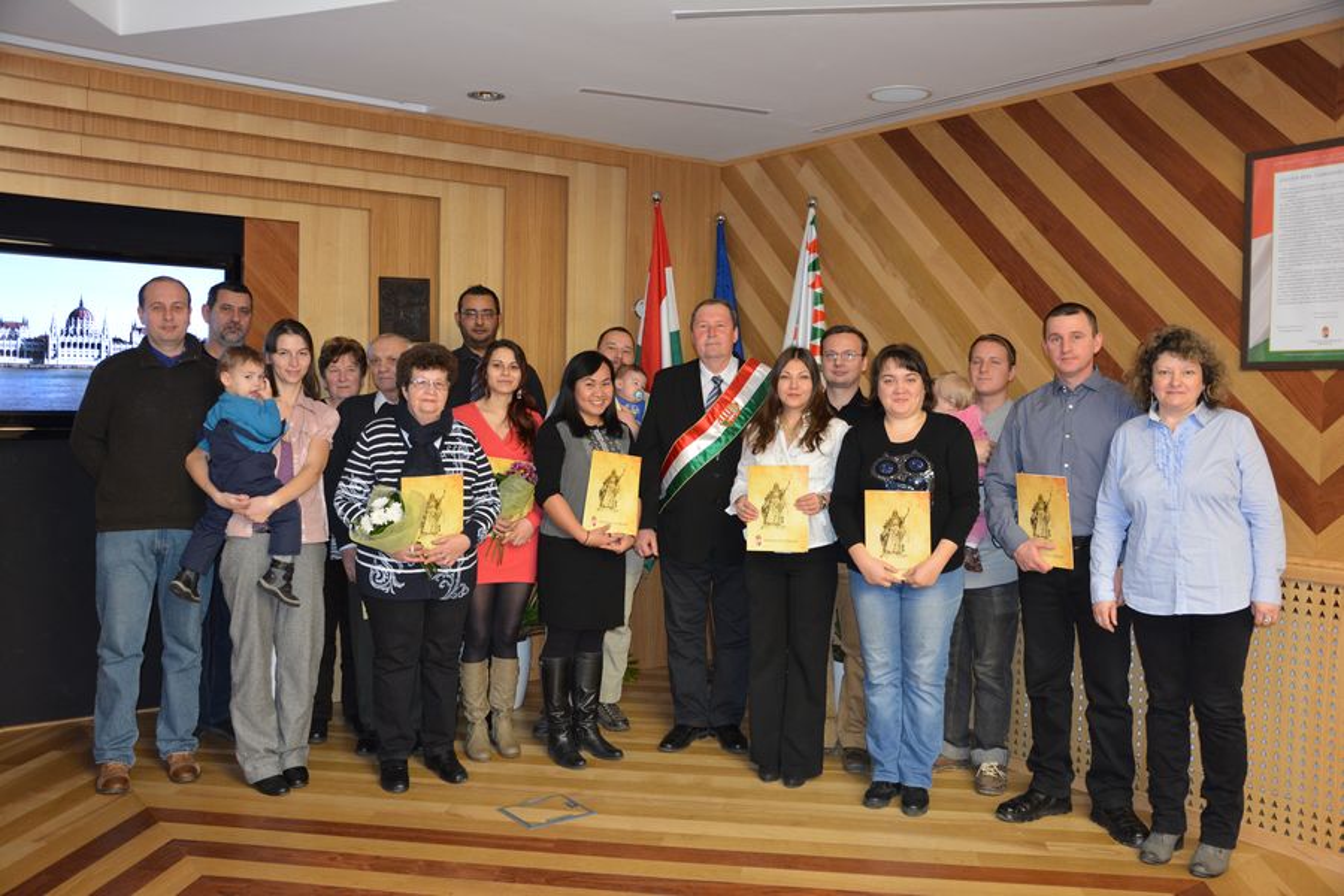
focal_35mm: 32
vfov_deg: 41.7
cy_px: 448
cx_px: 672
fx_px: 1176
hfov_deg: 59.5
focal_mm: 21
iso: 1100
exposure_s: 1/60
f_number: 3.8
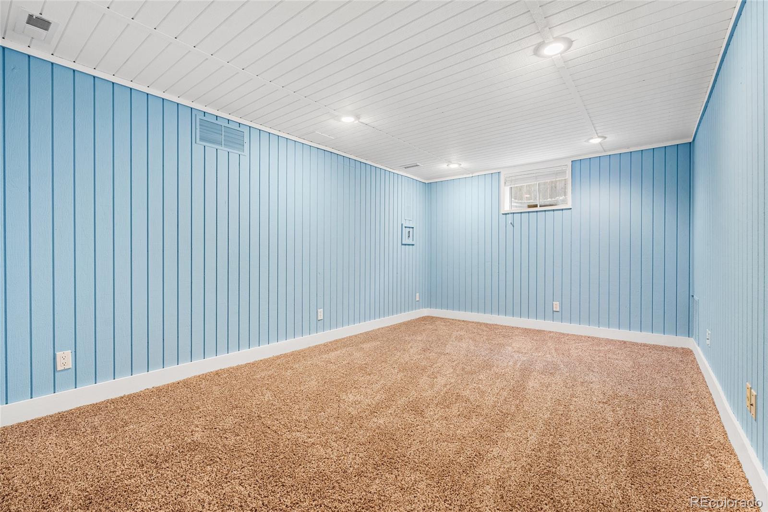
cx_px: 384
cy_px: 256
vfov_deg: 73.8
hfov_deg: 96.7
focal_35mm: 16
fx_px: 341
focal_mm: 16
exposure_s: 3.2
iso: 200
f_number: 8
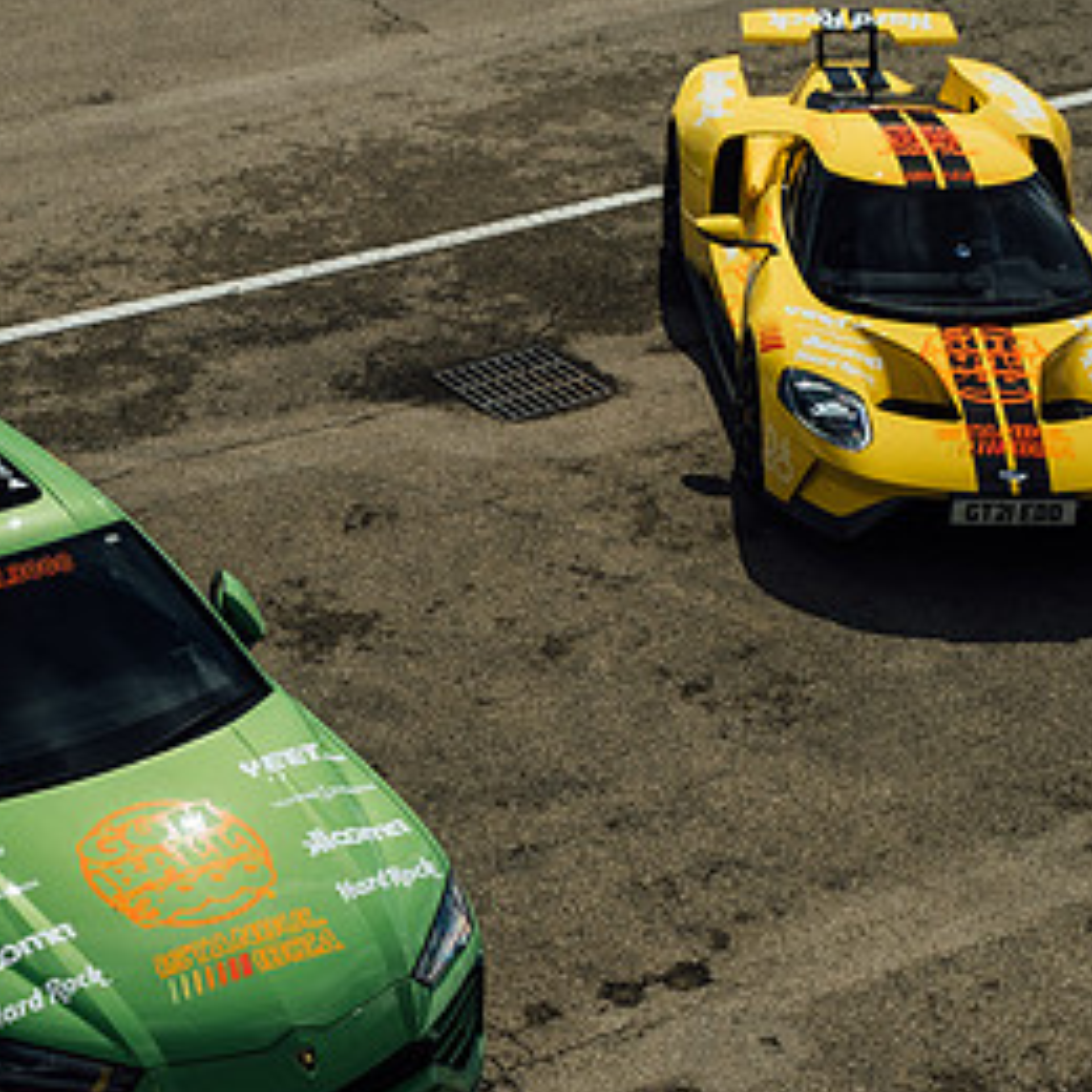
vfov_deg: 19.0
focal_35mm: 91
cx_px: 277
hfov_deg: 19.0
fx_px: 3248
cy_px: 704
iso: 400
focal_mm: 32.1
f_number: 3.2
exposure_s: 1/4000
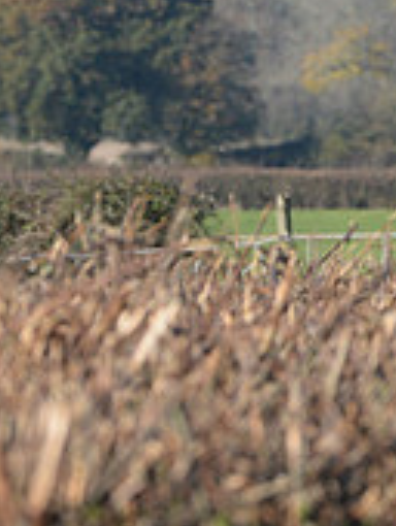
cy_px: 84
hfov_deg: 2.3
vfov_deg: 3.0
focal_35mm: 654
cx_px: 820
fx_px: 9951
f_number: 7.1
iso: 1000
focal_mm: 200
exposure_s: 1/1250
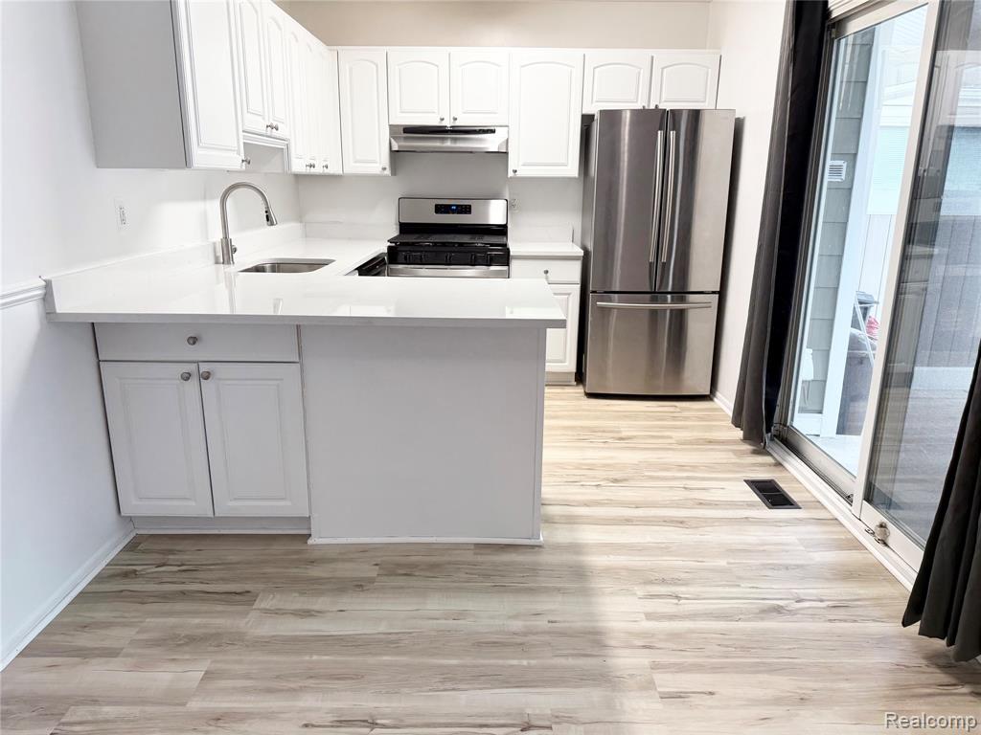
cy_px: 368
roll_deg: -0.2
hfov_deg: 71.6
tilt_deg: -14.4
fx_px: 680
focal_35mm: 24
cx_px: 490
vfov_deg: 56.8
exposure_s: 1/120
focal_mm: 6.76
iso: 160
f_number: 1.78
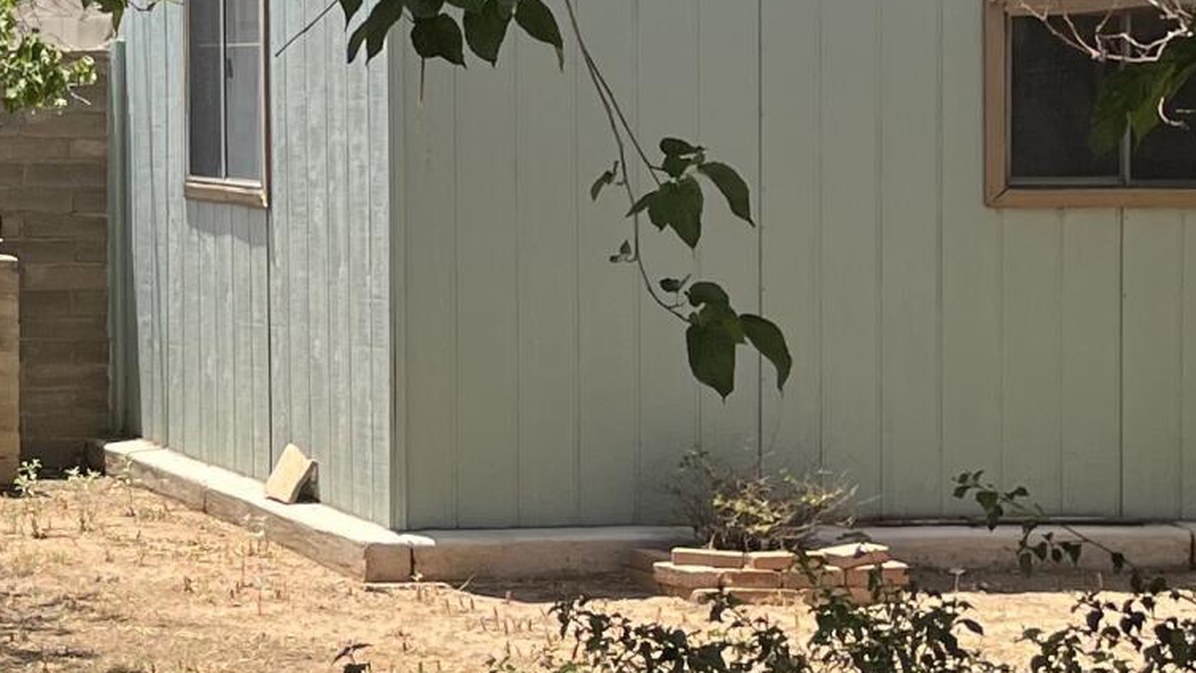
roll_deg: +0.4
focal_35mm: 113
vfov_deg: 10.7
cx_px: -713
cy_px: 91
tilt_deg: -0.7
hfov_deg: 16.8
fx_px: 3584
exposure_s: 1/2463
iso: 50
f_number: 1.6
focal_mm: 5.1
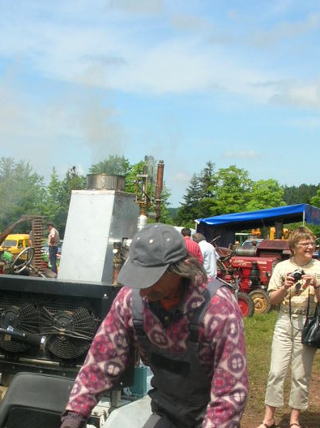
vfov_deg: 28.0
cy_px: 344
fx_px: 838
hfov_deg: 21.5
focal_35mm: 68
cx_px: 100
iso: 50
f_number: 5.6
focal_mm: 5.8
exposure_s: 1/273
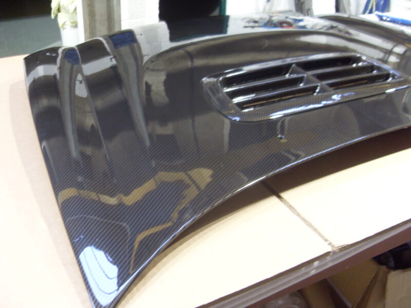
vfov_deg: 40.7
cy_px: 154
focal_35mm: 35
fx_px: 416
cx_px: 206
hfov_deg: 52.6
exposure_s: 1/8
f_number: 2.8
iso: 200
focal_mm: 6.3
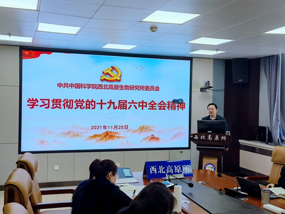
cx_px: 142
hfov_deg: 42.9
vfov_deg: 32.9
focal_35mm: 44
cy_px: 107
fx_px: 362
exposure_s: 1/358
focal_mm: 6.67
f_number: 1.9
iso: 50
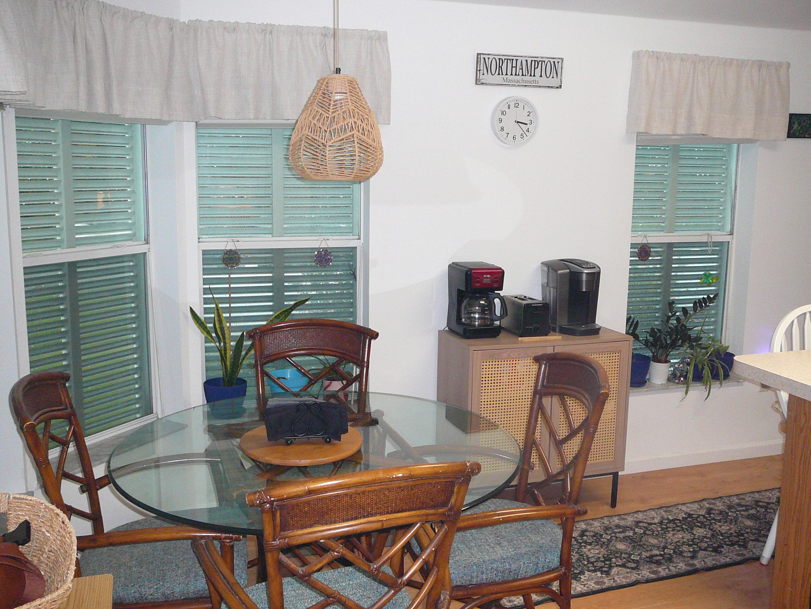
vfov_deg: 40.7
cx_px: 406
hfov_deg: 52.6
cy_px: 304
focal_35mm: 35
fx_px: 820
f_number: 2.8
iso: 250
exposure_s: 1/30
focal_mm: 5.2
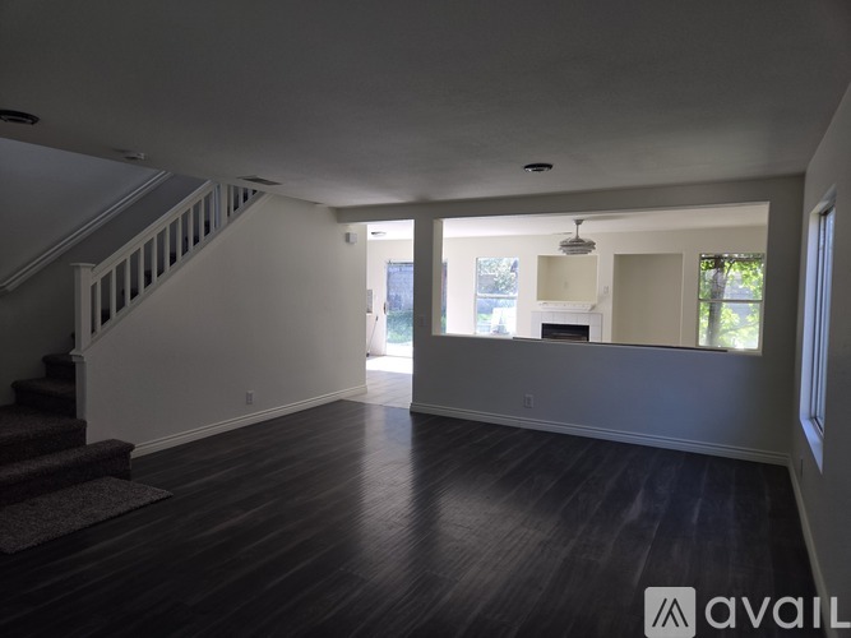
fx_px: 565
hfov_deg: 73.9
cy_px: 319
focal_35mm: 23
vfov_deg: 58.9
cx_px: 426
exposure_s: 1/141
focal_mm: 5.4
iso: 25
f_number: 1.8
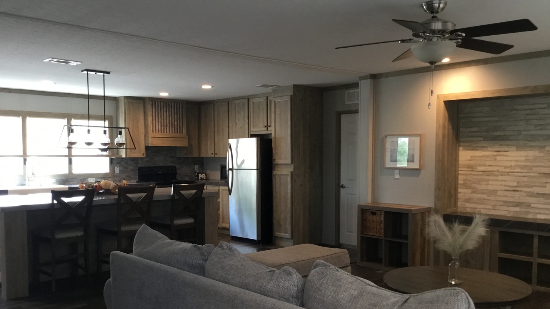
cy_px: 183
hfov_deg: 58.0
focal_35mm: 34
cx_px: 273
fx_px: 496
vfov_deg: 34.6
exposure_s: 1/30
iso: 80
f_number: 2.4
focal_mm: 3.3
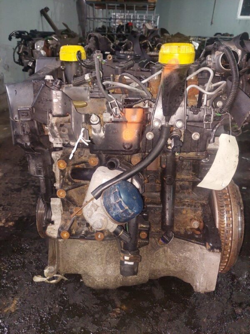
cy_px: 167
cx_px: 125
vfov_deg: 69.4
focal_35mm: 25
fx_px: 241
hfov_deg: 54.9
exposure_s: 1/50
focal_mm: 5.23
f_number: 1.8
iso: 320
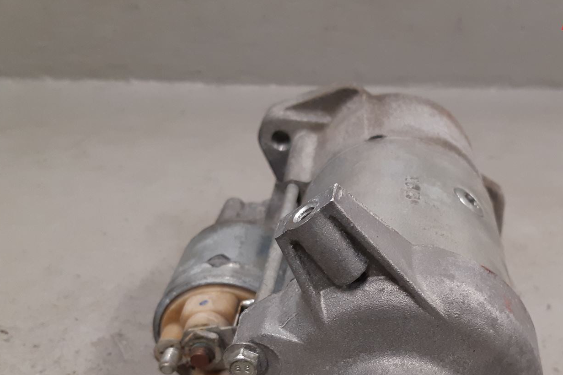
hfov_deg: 43.0
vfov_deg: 29.1
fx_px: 704
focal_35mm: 45
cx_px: 374
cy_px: 304
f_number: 1.7
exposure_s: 1/50
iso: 125
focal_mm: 3.93
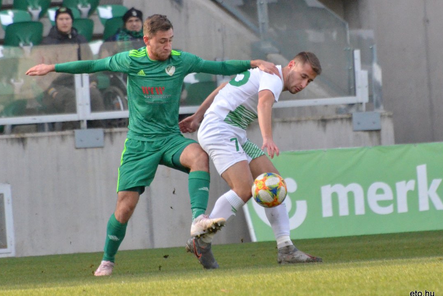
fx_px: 6142
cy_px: 145
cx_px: 201
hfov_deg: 4.1
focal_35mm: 499
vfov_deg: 2.8
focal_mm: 300
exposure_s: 1/3200
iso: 3200
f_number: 7.1
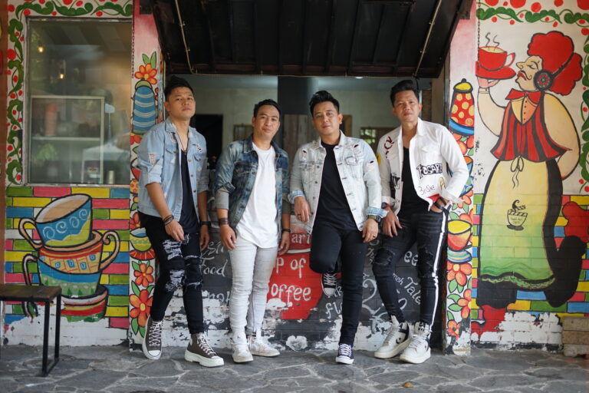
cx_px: 294
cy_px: 196
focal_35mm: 50
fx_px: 818
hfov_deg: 39.6
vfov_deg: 27.0
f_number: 1.8
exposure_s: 1/320
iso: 200
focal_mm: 50
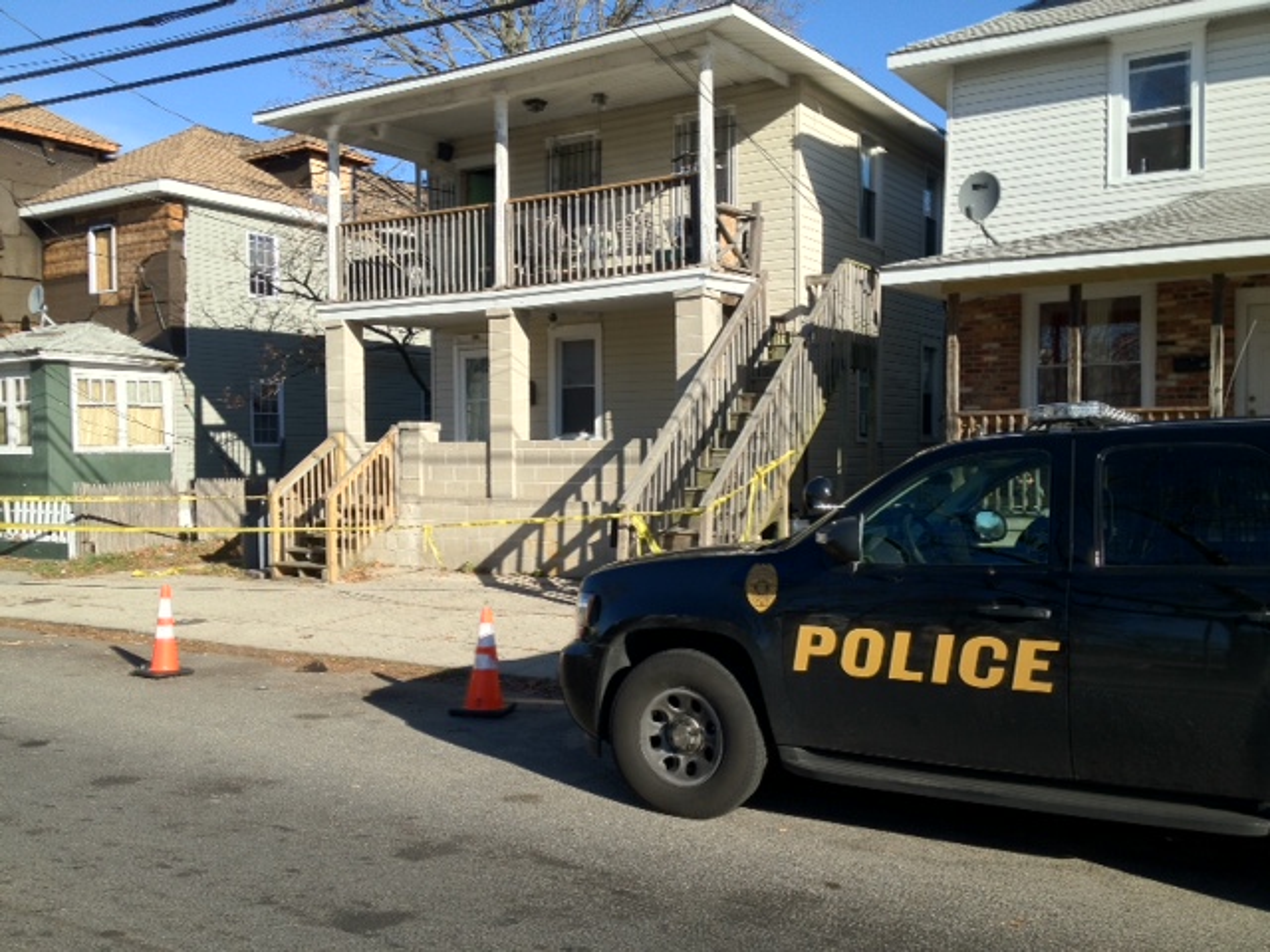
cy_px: 476
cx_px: 635
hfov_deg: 52.6
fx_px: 1284
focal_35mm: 35
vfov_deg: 40.7
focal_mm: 4.28
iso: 64
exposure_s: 1/1493
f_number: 2.4
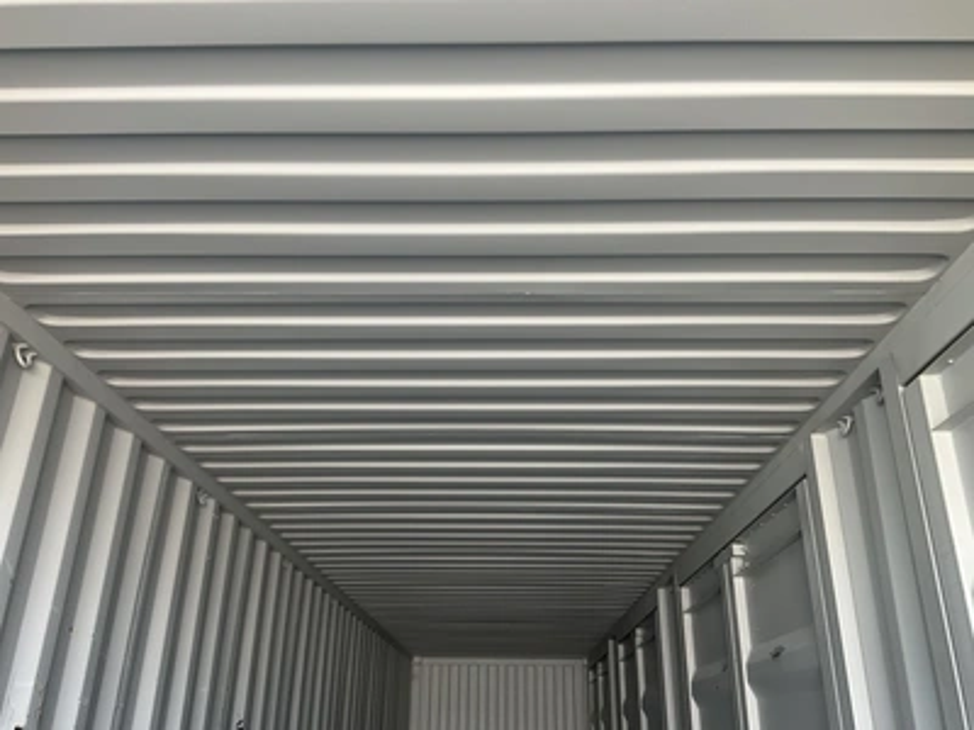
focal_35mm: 29
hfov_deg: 61.7
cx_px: 487
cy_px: 365
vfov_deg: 48.2
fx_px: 816
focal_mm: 3
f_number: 1.8
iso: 32
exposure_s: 1/122
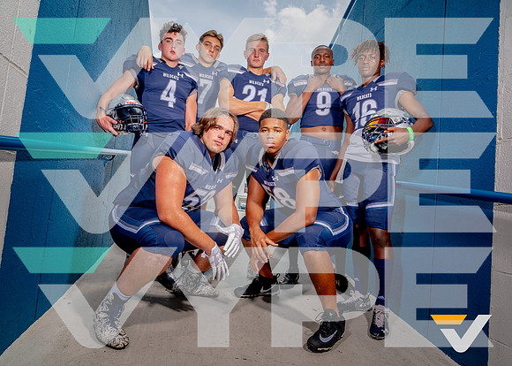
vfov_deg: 53.2
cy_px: 183
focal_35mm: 25
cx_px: 250
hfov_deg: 70.1
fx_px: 365
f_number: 9.5
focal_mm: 24
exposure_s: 1/125
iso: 100
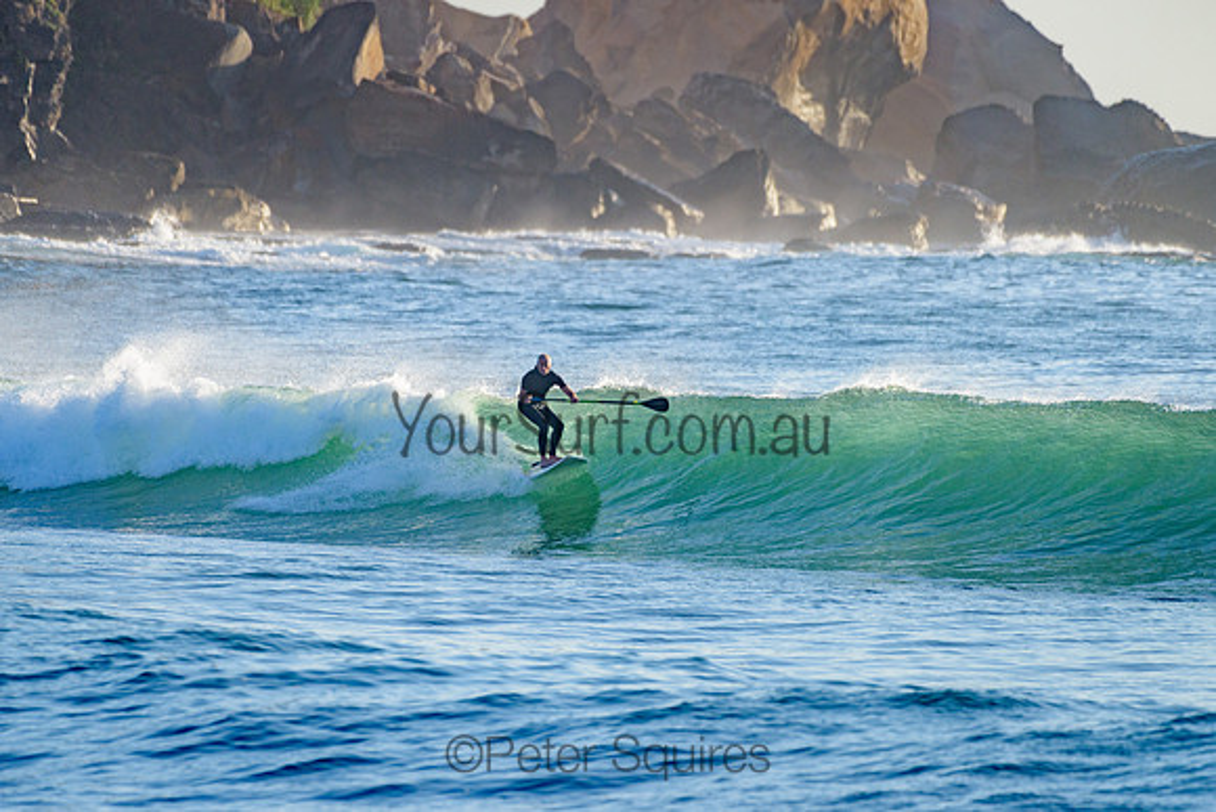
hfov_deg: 3.4
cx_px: 610
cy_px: 326
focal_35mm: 613
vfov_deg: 2.2
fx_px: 20702
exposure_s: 1/2000
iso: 250
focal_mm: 500
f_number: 5.6
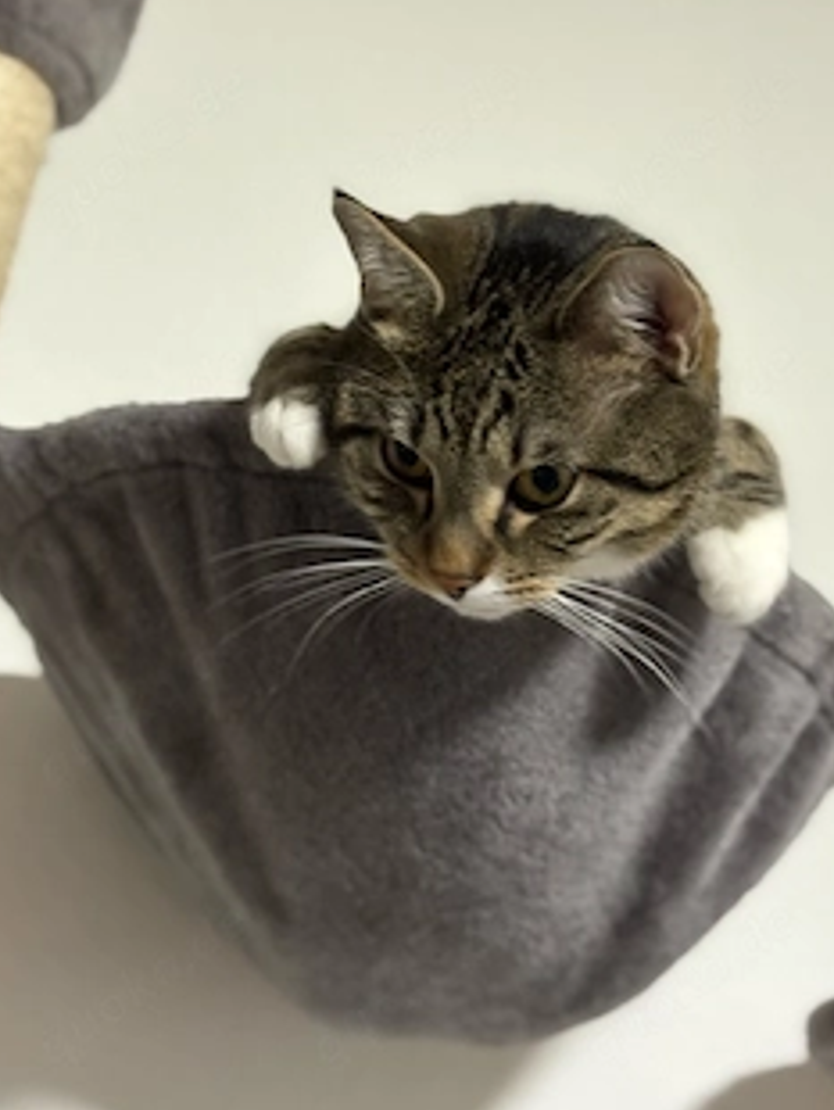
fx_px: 2149
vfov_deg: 28.9
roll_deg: -5.2
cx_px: 494
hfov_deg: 21.9
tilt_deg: +20.8
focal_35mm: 67
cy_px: 465
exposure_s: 1/18
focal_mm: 5.96
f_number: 1.6
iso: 400
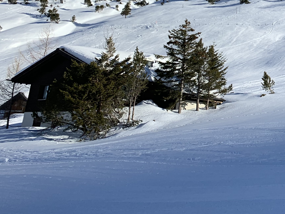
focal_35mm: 61
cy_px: -12
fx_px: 502
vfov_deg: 22.8
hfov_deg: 28.1
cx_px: 334
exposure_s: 1/2915
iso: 25
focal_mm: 4.25
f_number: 1.8
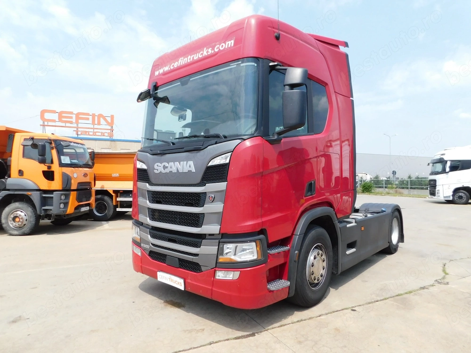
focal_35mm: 23
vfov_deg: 58.9
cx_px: 236
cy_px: 176
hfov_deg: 73.9
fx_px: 313
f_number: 3
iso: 125
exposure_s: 1/1250
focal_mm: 4
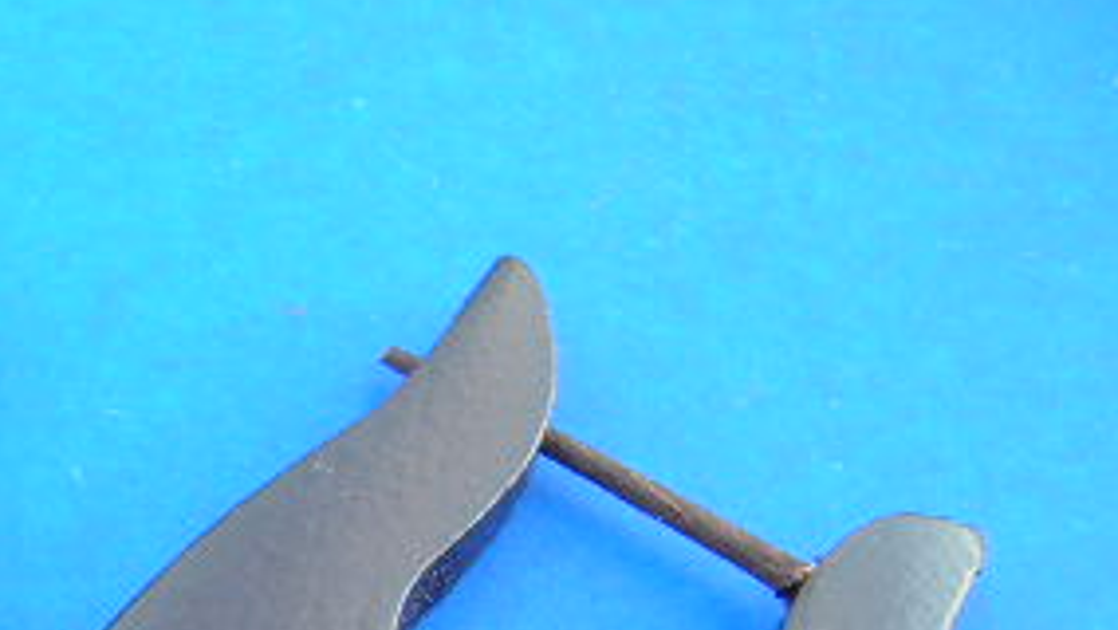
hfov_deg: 23.4
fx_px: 2550
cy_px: 850
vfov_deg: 13.5
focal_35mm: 86
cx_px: -71
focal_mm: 5.8
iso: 50
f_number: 2.8
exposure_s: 1/35.4
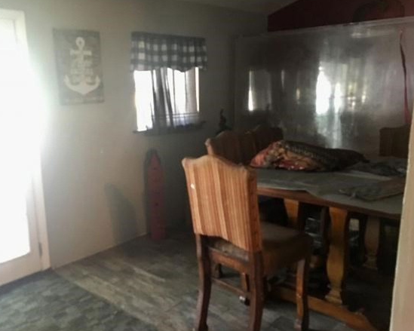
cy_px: 171
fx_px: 404
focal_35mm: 33
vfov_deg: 44.5
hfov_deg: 54.1
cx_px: 184
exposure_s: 1/15
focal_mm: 4.15
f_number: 2.2
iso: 320
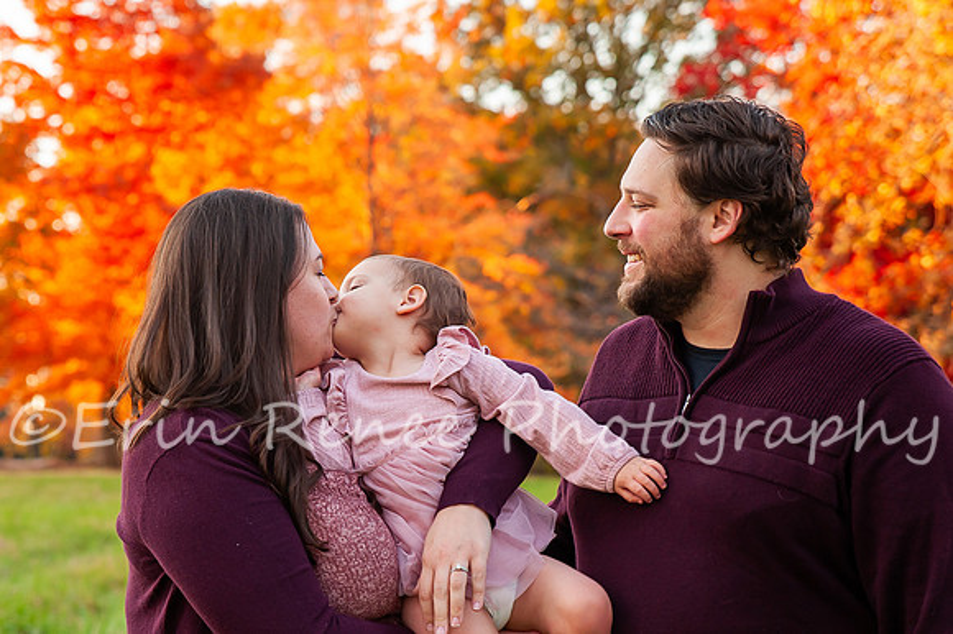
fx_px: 2702
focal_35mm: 102
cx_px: 373
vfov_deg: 13.4
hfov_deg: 20.0
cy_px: 392
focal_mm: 70
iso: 640
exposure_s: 1/200
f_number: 4.5
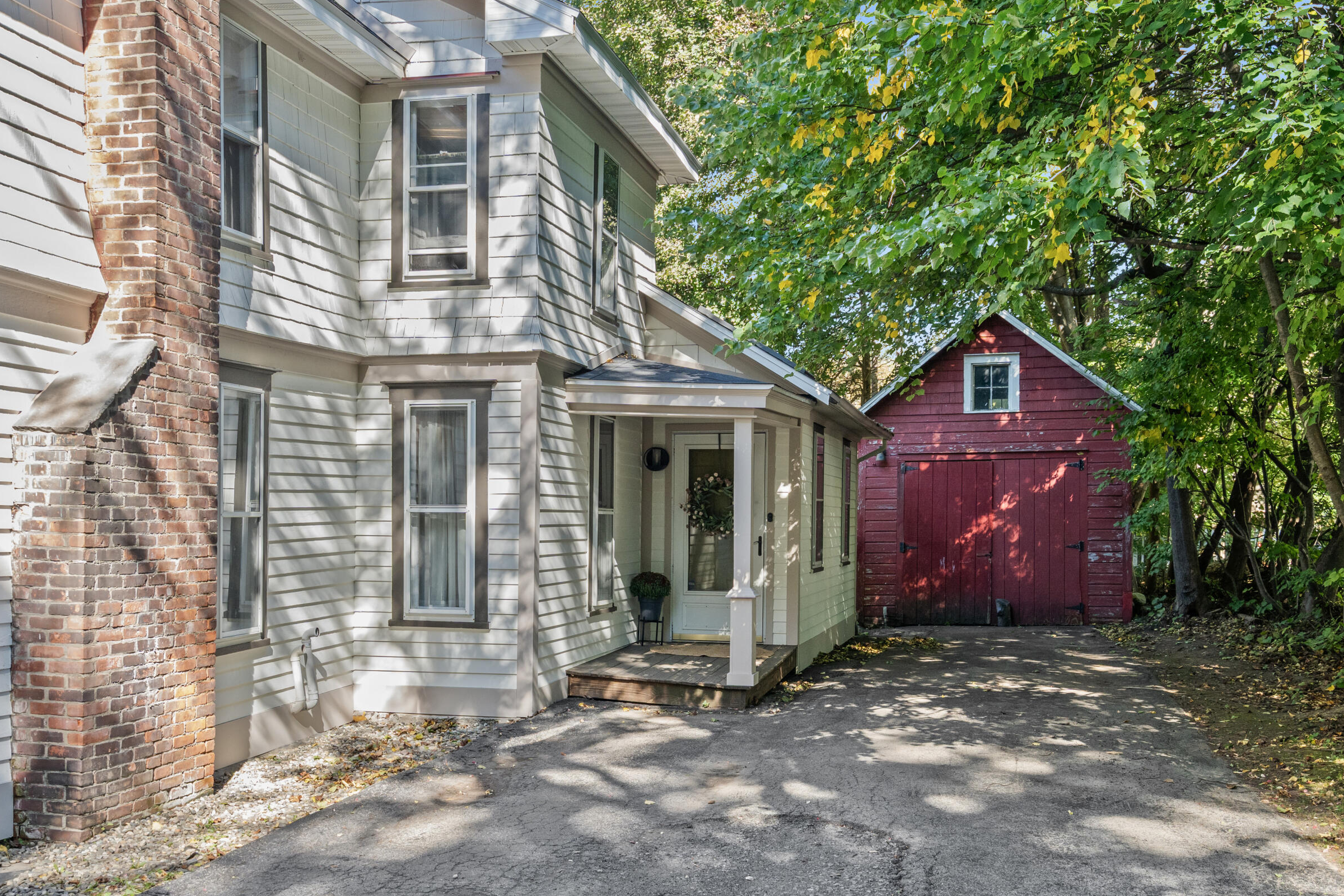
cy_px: 541
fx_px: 1306
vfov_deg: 37.7
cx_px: 649
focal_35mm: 35
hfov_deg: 54.4
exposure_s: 1/125
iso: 800
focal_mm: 28
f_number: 8
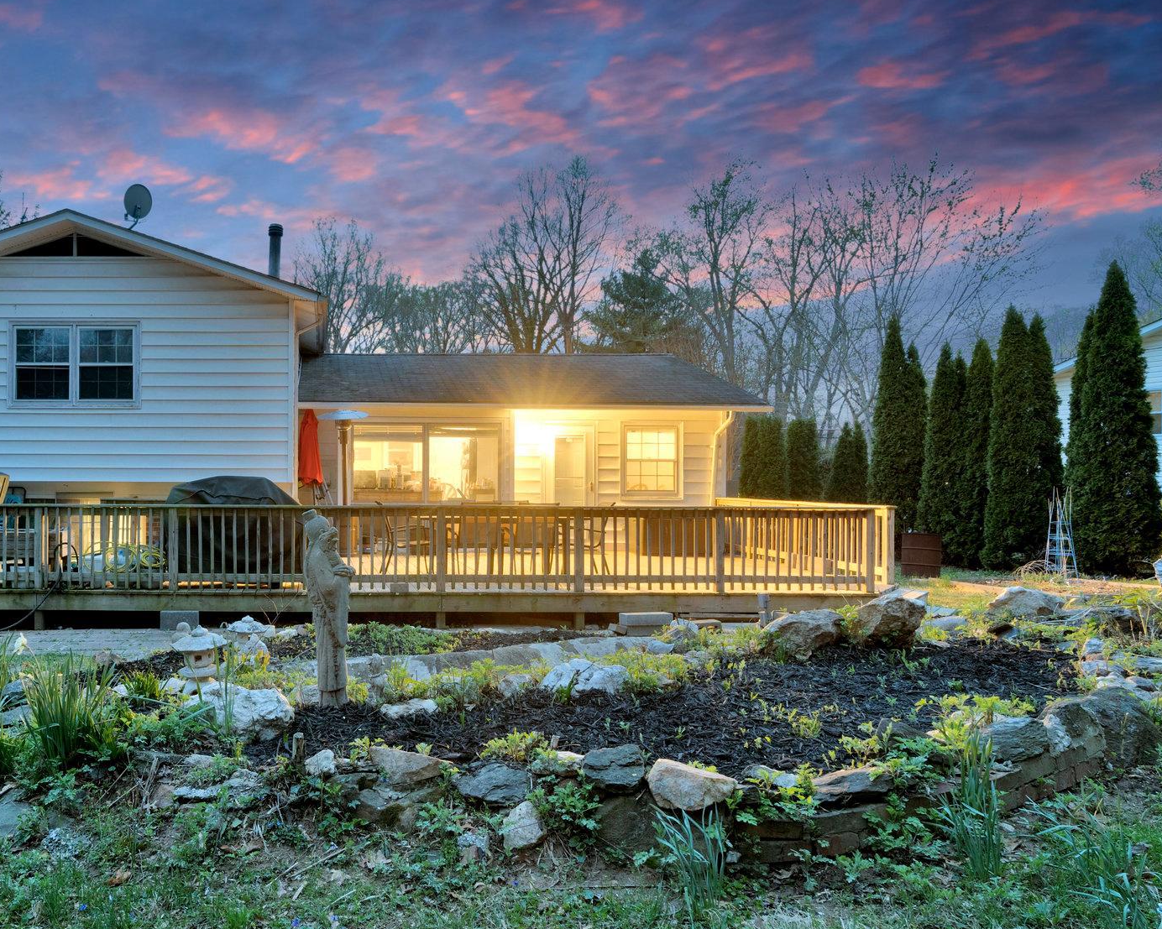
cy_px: 479
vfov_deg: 56.8
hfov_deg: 64.4
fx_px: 860
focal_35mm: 25
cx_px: 304
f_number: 9
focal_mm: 18
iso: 1250
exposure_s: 1.3
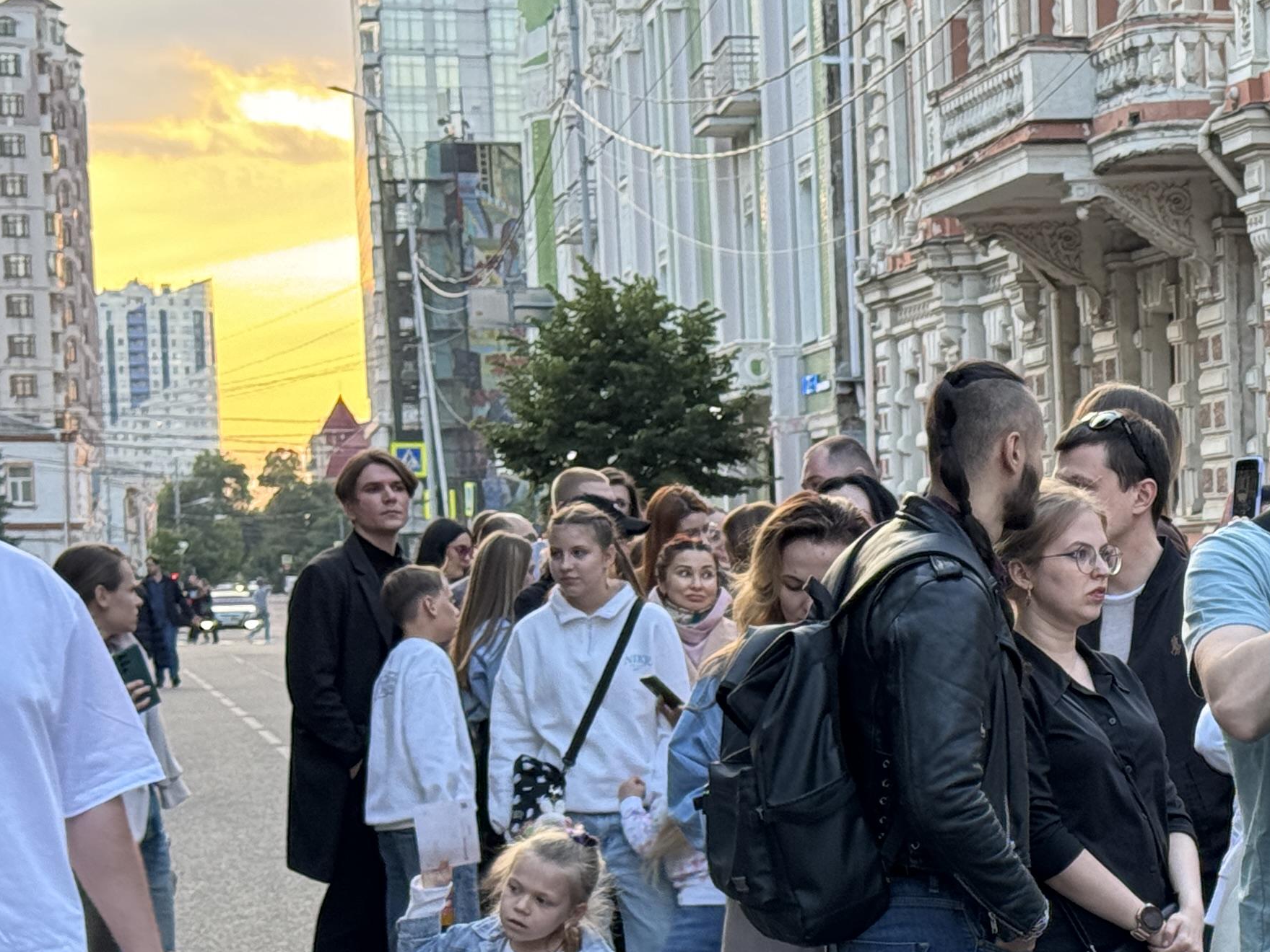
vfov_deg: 13.4
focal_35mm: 110
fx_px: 4037
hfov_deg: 17.2
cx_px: 1430
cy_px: 832
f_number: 1.78
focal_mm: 6.76
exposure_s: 1/100
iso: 100
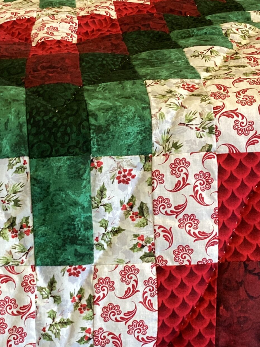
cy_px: 276
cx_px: 67
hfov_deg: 22.7
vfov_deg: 29.6
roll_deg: +0.8
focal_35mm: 64
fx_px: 641
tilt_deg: -34.3
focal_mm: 3.3
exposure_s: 1/60
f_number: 2.4
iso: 80
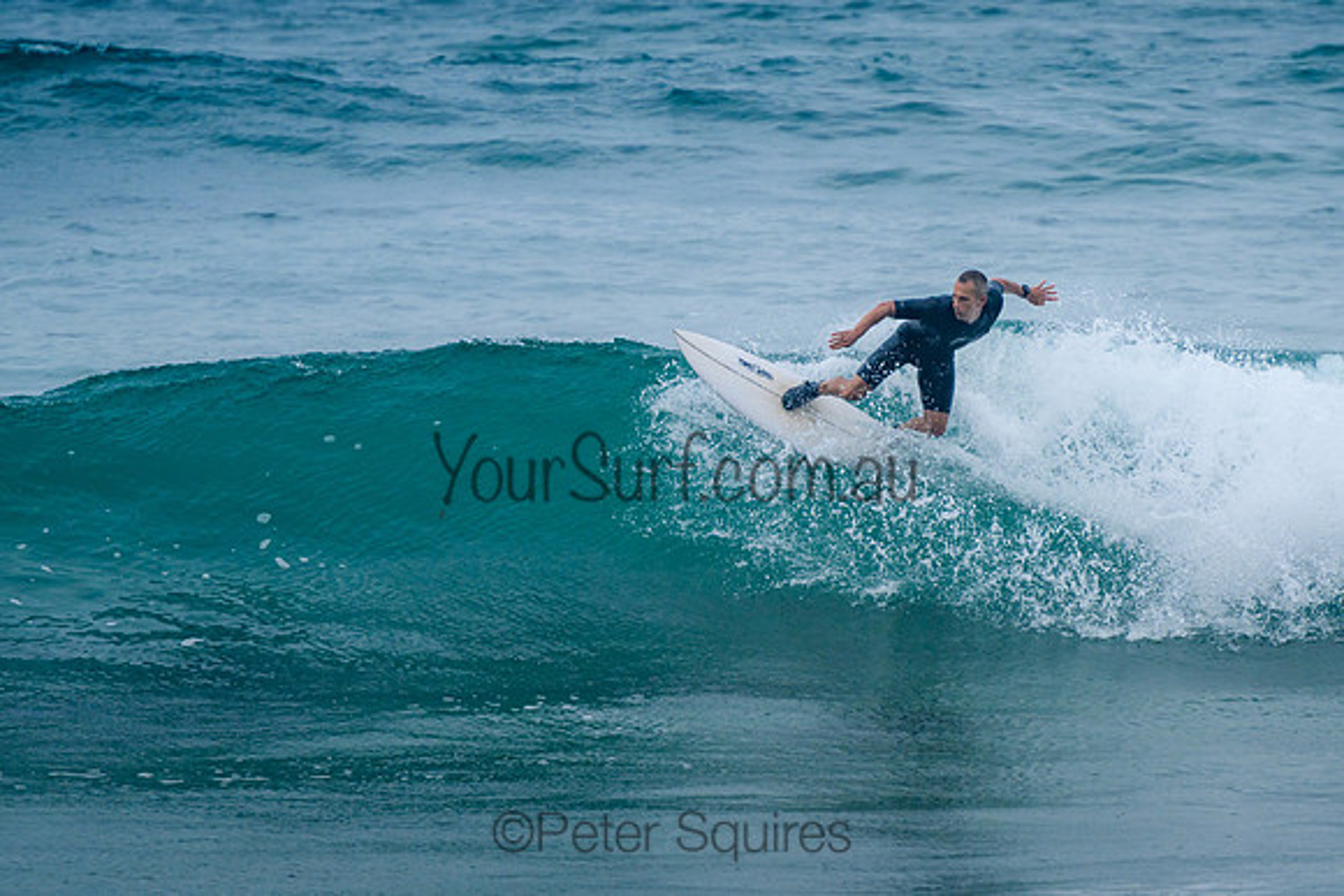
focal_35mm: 550
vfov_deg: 2.5
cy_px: 295
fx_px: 20550
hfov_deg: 3.7
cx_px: 823
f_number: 7.1
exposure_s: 1/2000
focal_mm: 400
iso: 500
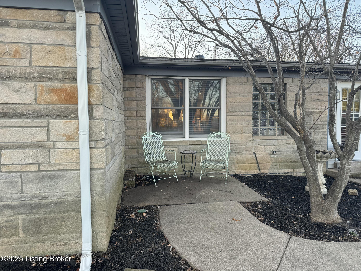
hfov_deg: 71.6
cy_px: 136
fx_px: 250
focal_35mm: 24
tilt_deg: -4.4
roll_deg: +0.9
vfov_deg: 56.8
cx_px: 180
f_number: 1.78
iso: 100
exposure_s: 1/165
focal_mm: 6.76
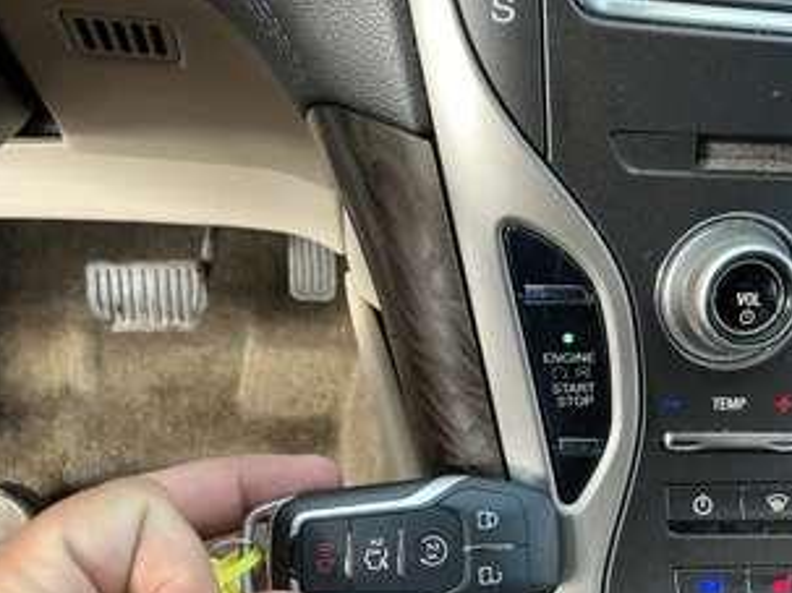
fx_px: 846
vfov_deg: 38.3
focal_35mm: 37
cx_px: 502
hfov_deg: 49.6
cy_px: 389
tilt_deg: -55.8
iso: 40
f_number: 1.8
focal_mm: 3
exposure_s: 1/122
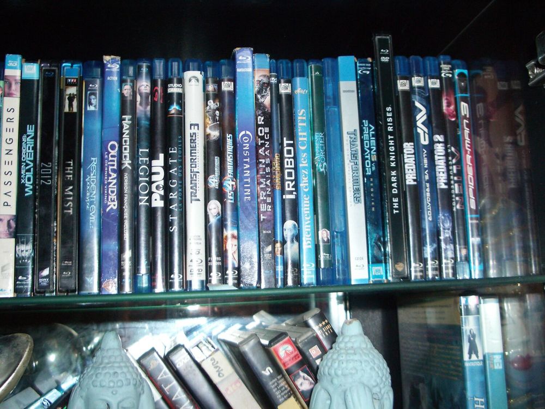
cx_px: 272
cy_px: 204
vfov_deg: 35.1
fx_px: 646
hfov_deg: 45.8
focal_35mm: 41
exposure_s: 1/60
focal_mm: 6.8
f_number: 2.8
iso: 200
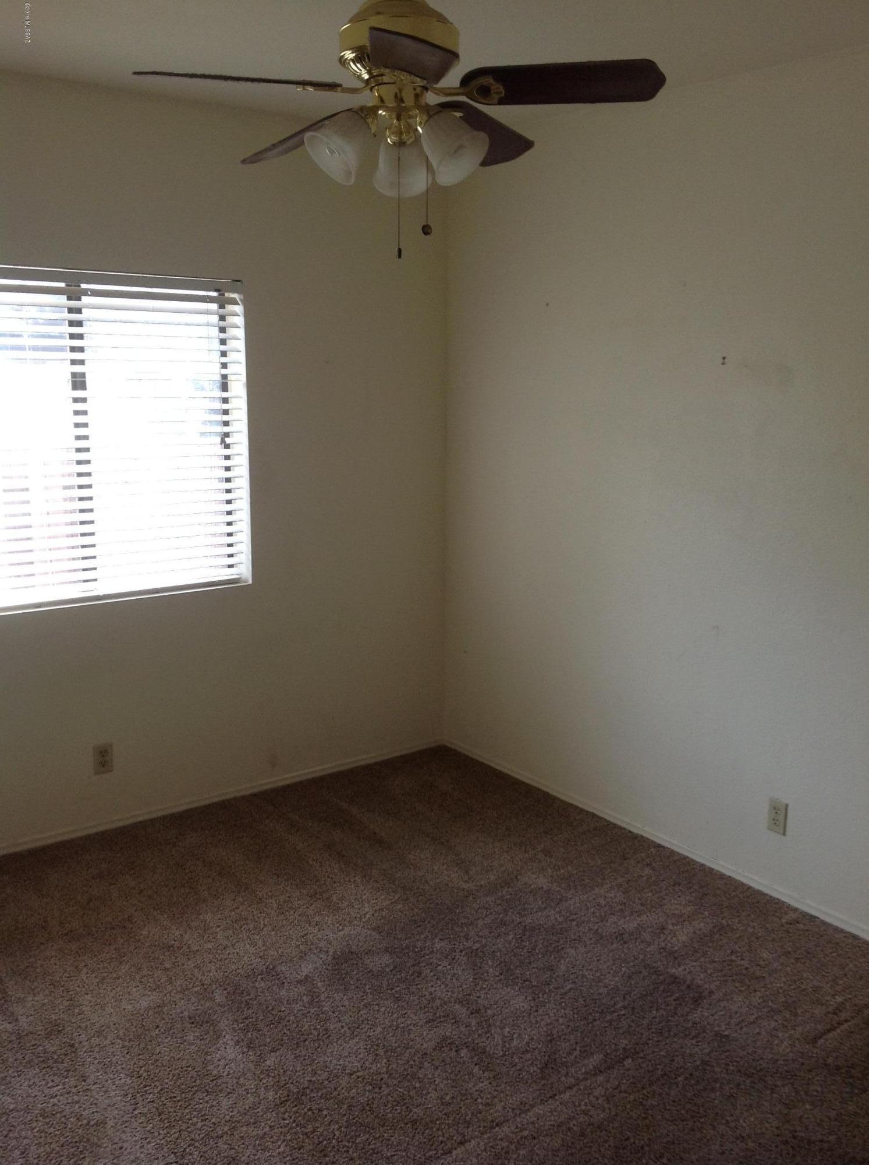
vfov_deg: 52.7
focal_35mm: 35
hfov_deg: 40.6
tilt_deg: -10.8
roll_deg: +1.2
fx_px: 1175
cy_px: 582
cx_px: 434
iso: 64
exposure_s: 1/40
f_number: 2.4
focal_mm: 4.28
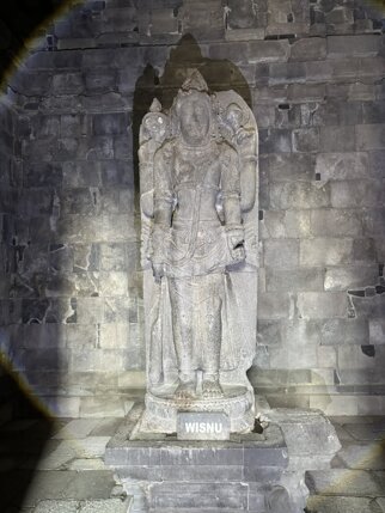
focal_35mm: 26
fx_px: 385
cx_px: 192
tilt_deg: +2.8
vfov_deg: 67.3
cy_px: 256
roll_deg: +0.5
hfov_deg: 53.1
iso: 500
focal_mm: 5.96
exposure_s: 1/60
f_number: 1.6
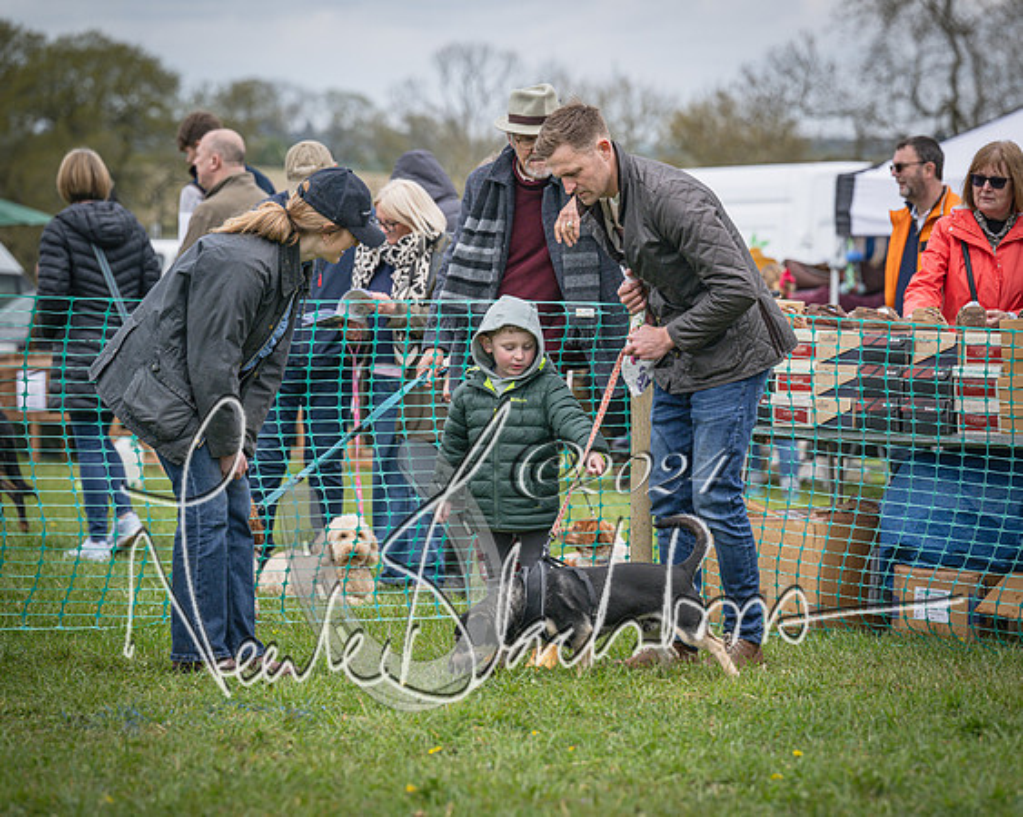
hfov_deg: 13.2
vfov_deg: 10.5
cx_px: 593
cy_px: 408
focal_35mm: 146
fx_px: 4431
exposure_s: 1/3200
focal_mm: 130
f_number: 4
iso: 400
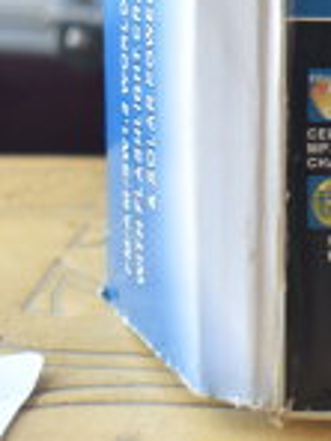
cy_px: 112
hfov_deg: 7.8
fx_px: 2269
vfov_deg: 11.1
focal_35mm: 178
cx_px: 740
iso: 250
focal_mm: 30
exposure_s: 1/50
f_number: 4.2
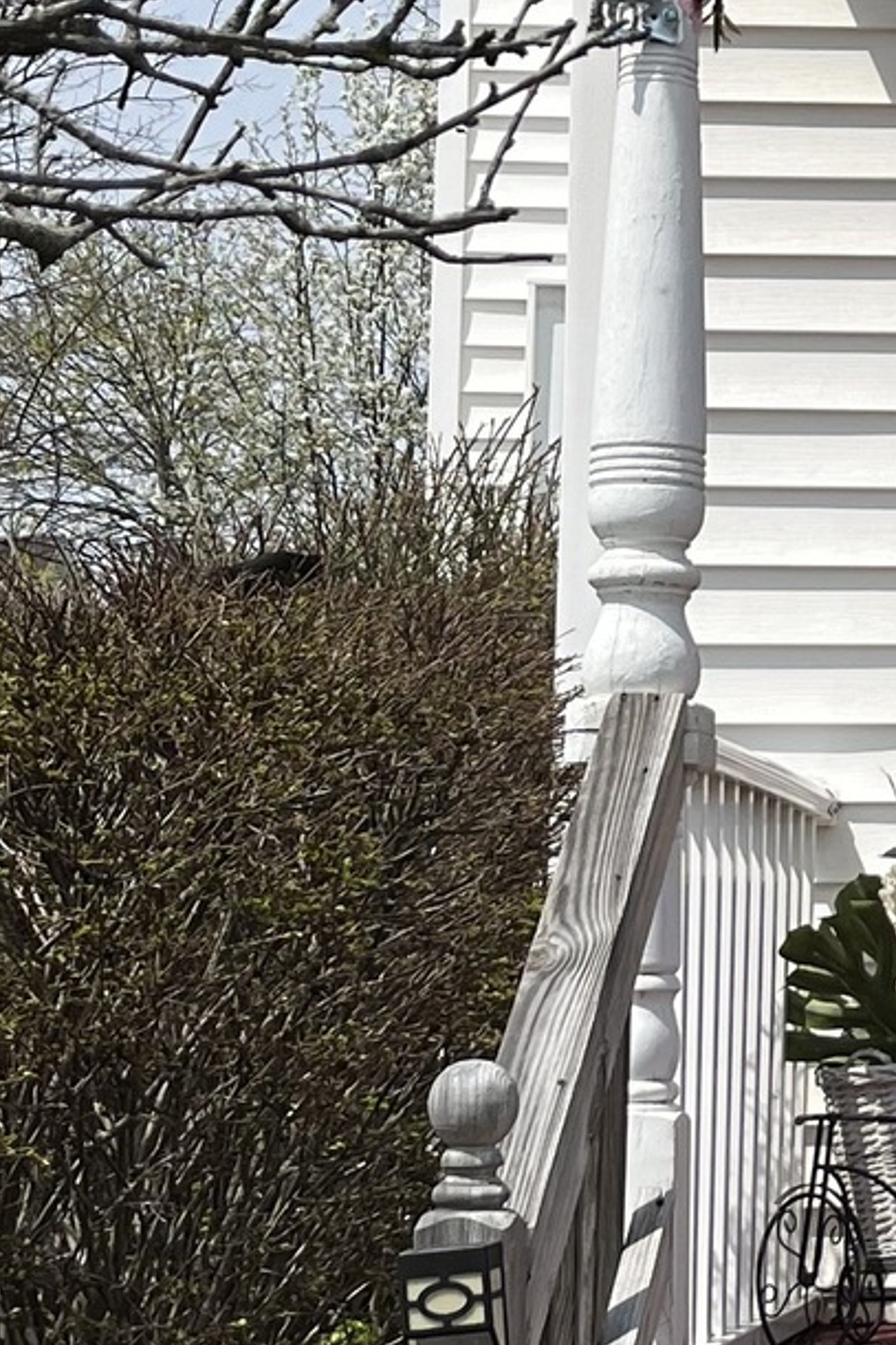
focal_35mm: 102
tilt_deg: +5.5
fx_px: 3810
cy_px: 544
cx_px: 1605
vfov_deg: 20.0
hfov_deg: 12.3
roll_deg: +0.5
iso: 50
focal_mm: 5.1
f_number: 1.6
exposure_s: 1/4651
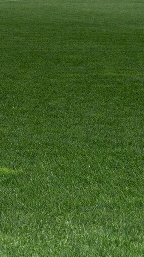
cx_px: -311
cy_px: -156
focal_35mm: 206
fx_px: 1400
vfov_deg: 10.1
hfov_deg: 5.5
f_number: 5.6
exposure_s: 1/250
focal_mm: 35
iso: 200
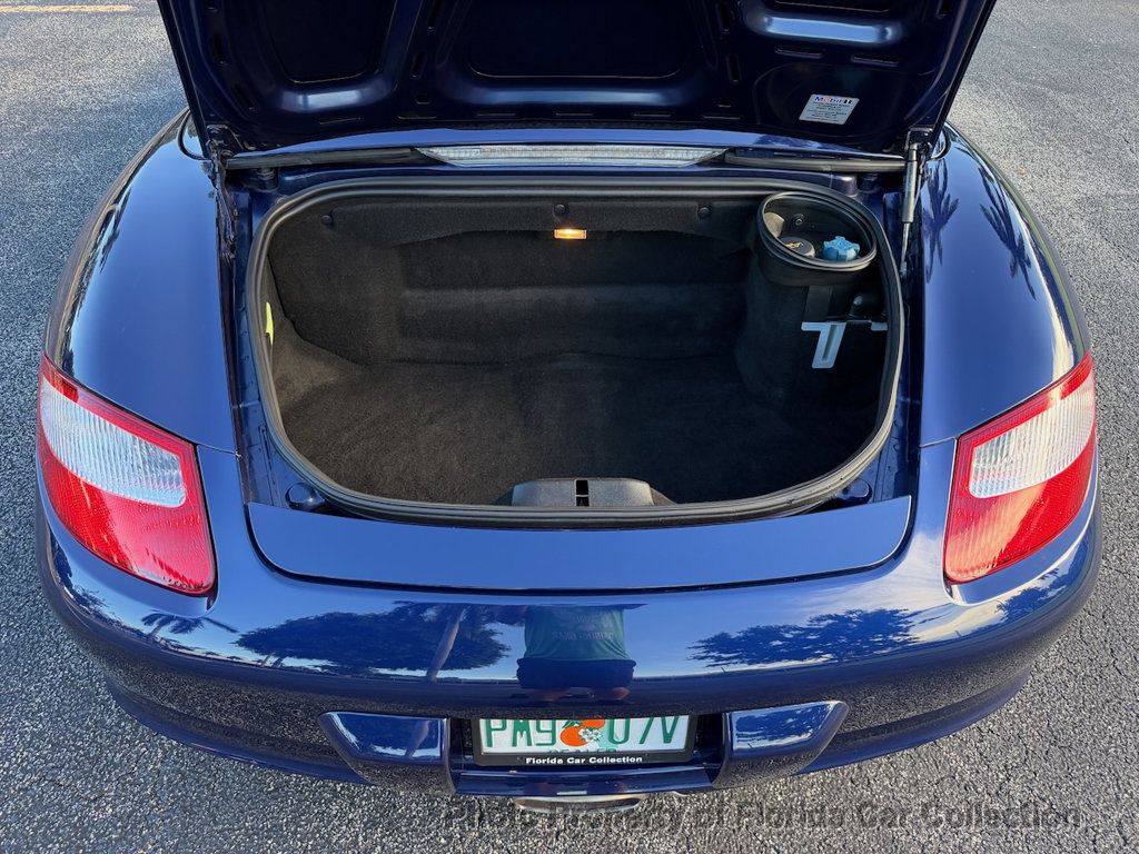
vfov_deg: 56.8
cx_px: 570
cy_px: 427
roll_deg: +0.5
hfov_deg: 71.6
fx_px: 790
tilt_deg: -43.2
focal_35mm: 24
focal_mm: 6.76
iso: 200
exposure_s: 1/170
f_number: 1.78
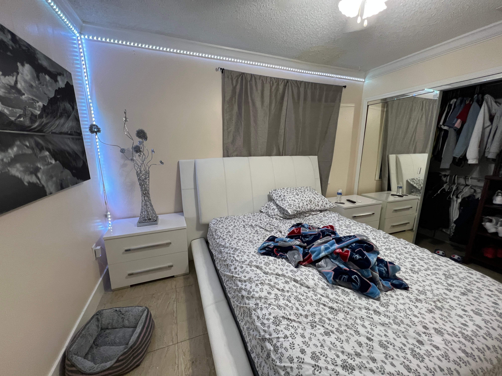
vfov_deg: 89.9
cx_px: 251
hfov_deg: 106.2
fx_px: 189
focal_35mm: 13
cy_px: 188
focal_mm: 1.57
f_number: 1.8
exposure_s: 1/60
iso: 200
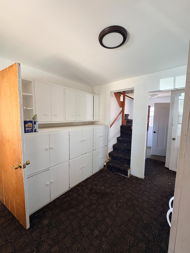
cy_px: 126
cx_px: 95
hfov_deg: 85.7
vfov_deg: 102.1
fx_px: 102
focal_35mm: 14
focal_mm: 2.22
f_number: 2.2
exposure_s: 1/89
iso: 250
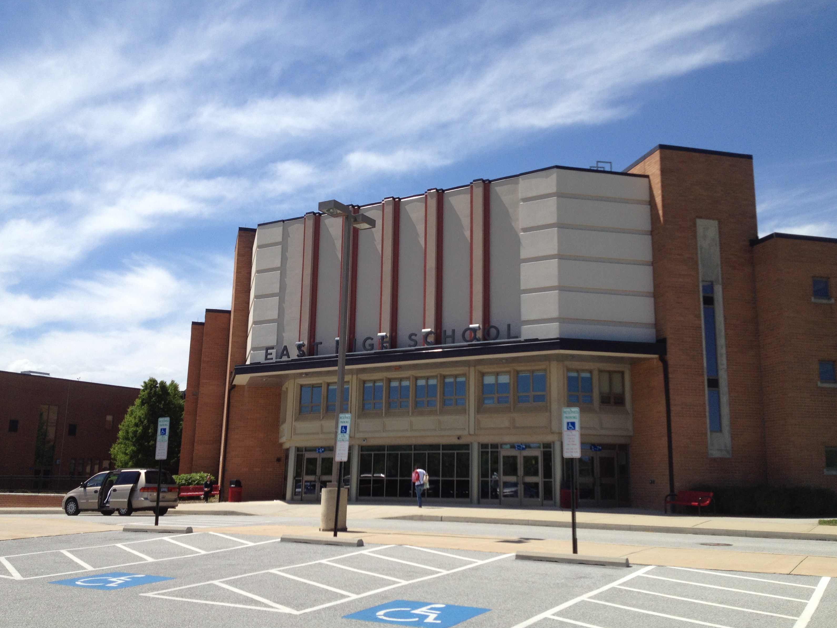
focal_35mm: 36
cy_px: 317
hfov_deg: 51.4
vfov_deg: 39.7
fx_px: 870
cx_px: 417
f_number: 2.4
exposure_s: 1/2208
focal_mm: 4.28
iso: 50
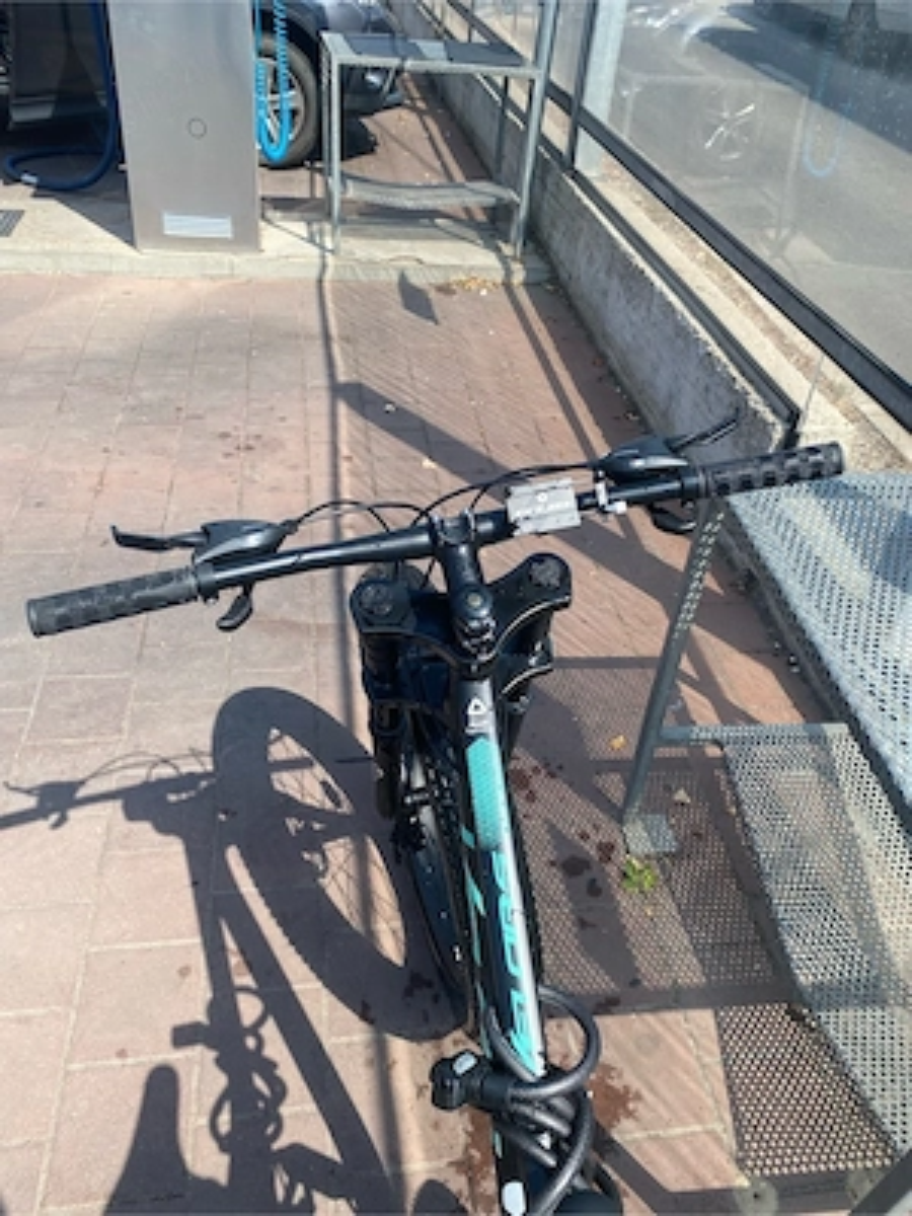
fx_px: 913
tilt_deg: -38.3
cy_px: 608
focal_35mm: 26
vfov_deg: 67.3
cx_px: 456
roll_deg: -5.5
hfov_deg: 53.1
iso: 32
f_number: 1.8
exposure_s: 1/1504
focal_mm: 4.25
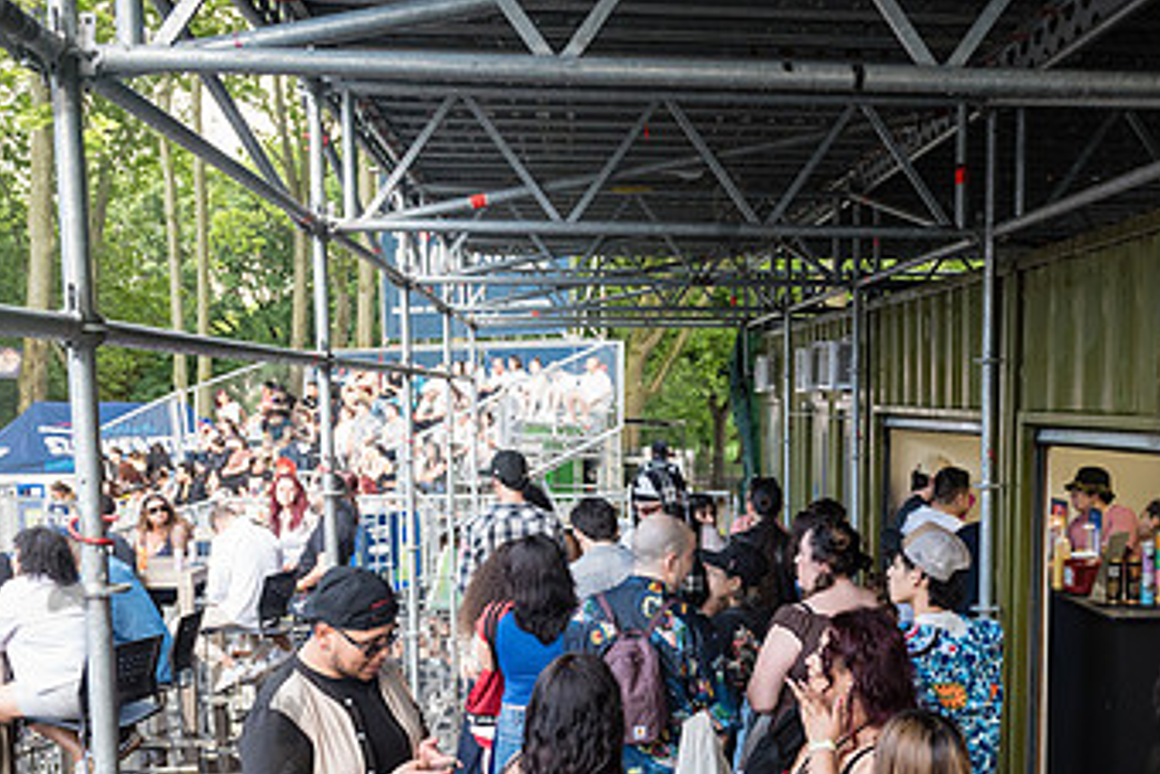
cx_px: 740
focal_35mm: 42
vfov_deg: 31.5
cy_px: 550
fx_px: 1354
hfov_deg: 45.9
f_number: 4.5
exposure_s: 1/200
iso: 1000
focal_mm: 24
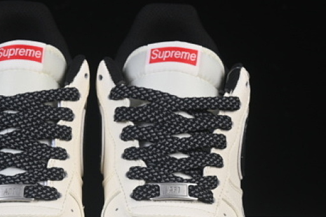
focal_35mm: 158
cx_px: 85
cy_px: 226
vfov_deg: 8.6
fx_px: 1431
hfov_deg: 13.0
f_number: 8
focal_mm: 50
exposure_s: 1/80
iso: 160
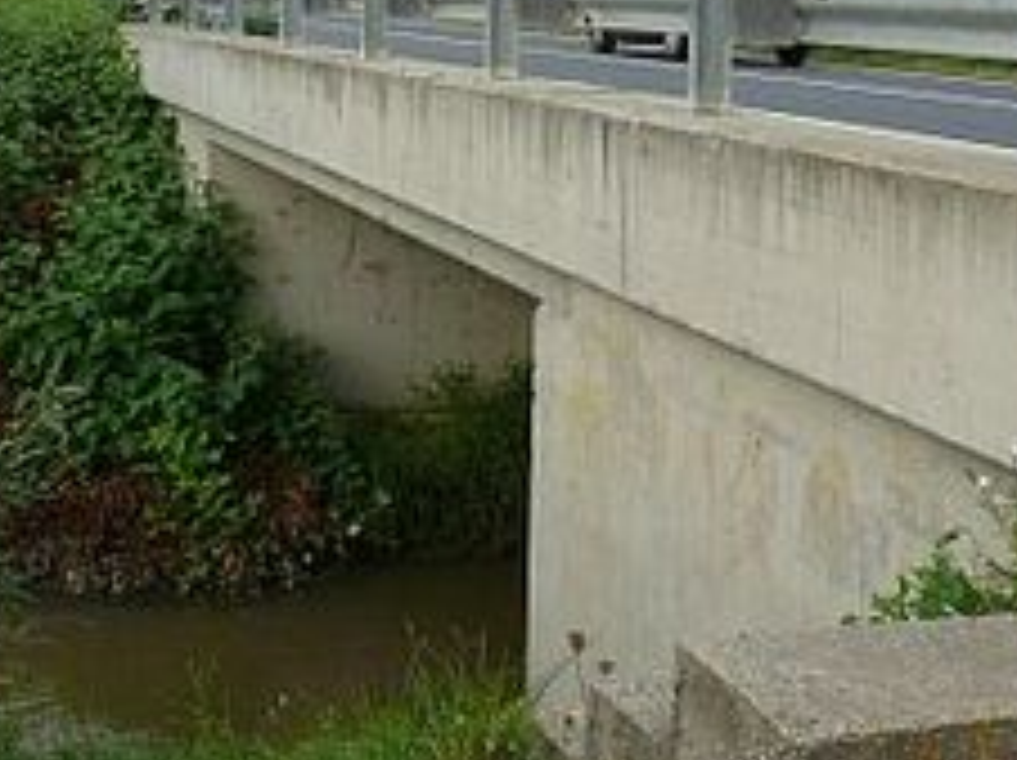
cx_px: 400
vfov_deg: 23.5
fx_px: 1820
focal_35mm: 62
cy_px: 243
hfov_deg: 31.1
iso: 100
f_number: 4.5
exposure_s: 1/250
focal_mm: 7.4
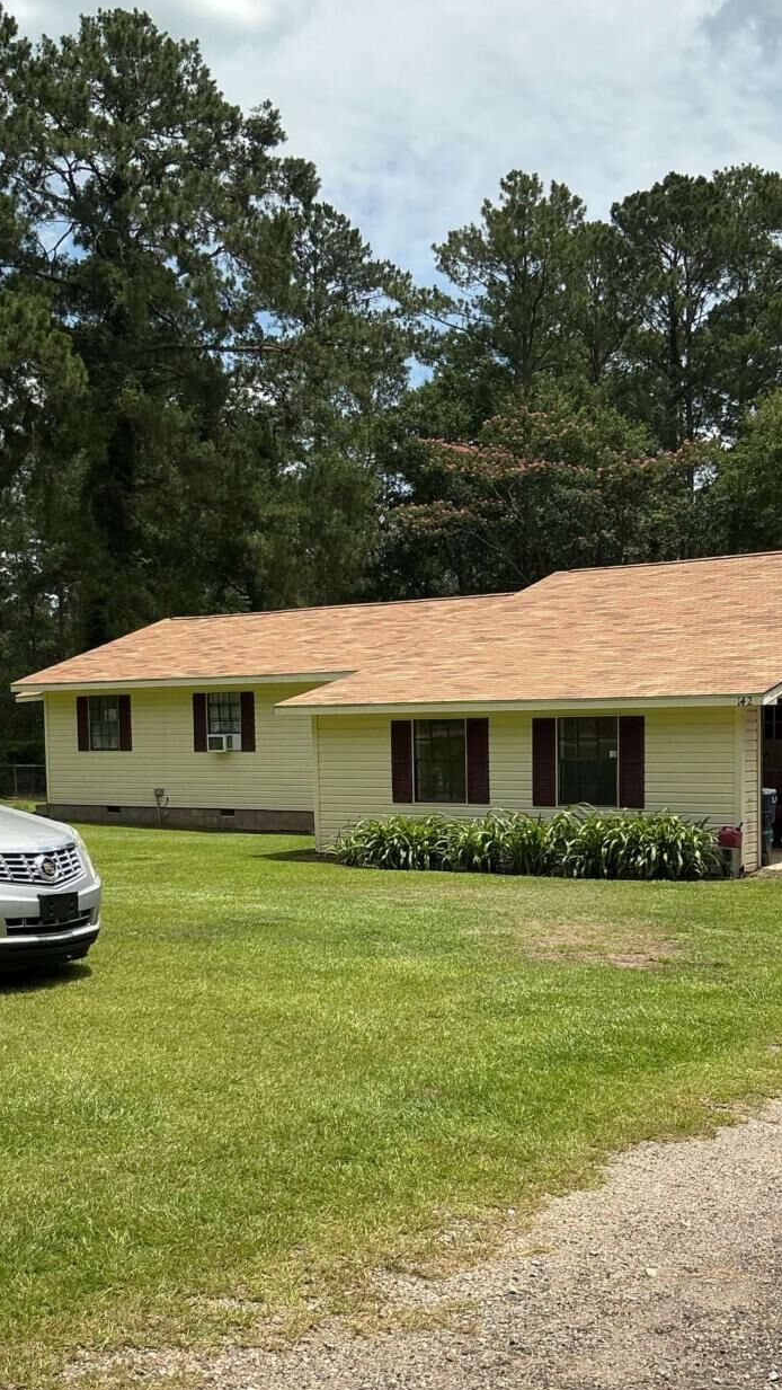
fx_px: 1511
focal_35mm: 41
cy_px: 827
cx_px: 361
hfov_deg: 29.0
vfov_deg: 49.1
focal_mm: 3
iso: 25
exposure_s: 1/1848
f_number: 1.8
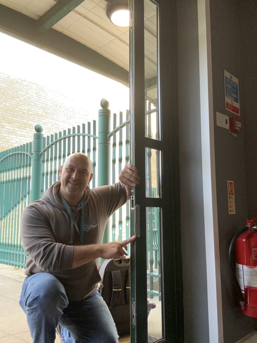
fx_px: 297
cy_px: 172
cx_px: 128
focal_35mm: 30
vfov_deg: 60.0
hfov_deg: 46.8
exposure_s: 1/50
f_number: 1.9
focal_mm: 2.69
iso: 50
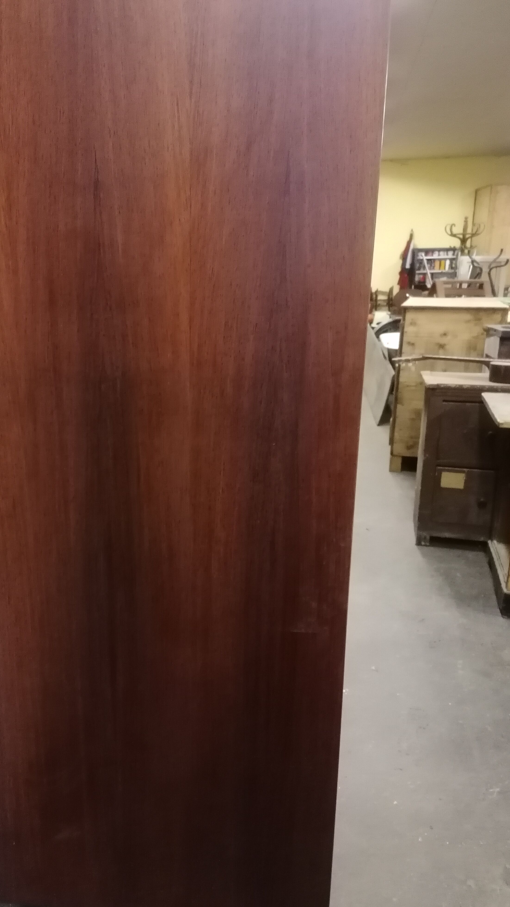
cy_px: 459
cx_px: 173
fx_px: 721
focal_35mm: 30
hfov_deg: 38.5
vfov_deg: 64.3
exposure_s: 1/16.7
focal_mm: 4.75
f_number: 1.8
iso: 1600
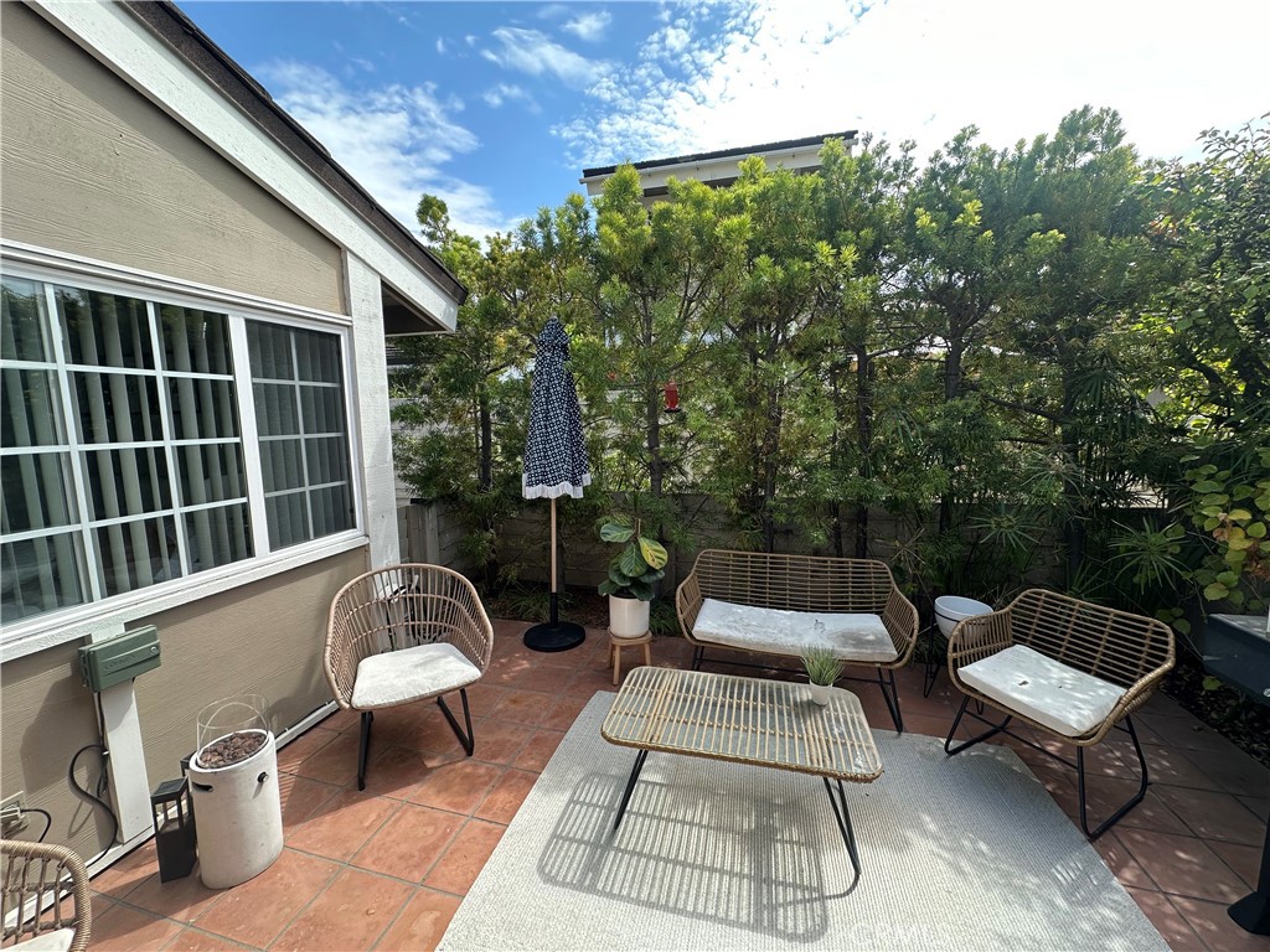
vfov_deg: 85.7
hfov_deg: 102.1
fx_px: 514
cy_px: 476
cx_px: 635
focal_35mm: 14
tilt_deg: -6.5
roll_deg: +0.3
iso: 40
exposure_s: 1/384
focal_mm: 2.22
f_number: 2.2
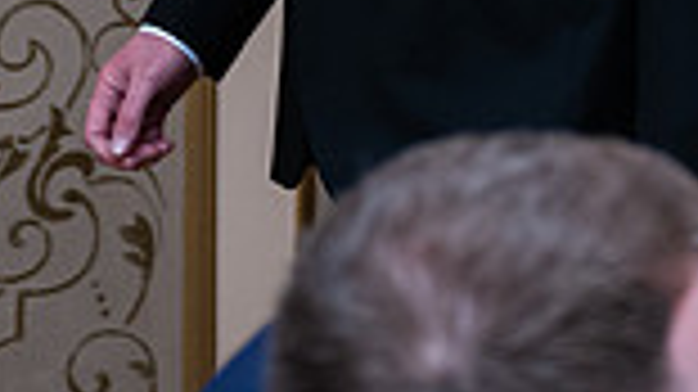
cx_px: 635
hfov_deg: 9.1
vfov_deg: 5.1
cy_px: -354
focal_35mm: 236
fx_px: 4366
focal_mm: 60
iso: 800
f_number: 3.5
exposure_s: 1/160
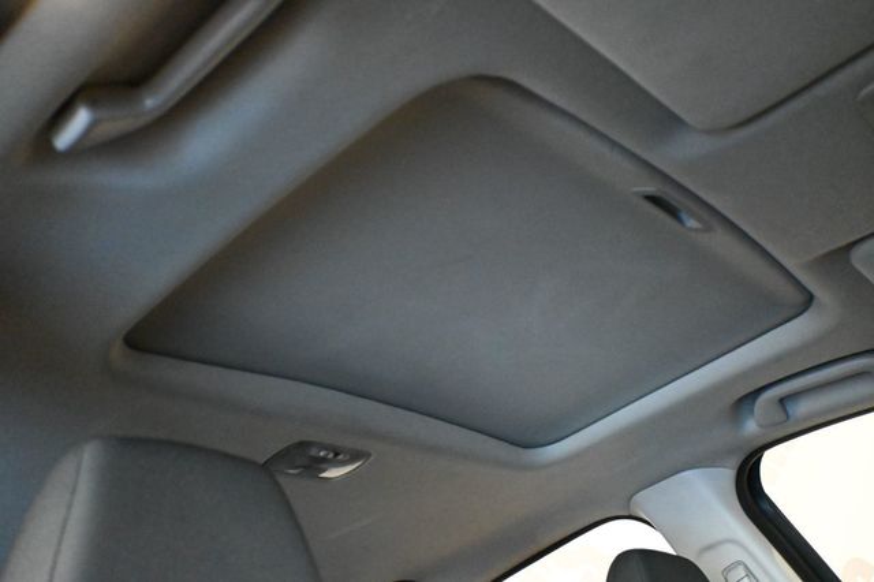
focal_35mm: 38
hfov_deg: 51.3
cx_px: 437
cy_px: 291
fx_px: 910
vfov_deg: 35.5
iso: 12800
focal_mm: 25
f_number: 4.2
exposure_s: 1/60
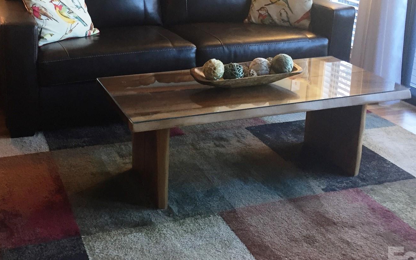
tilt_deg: -16.5
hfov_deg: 41.6
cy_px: 65
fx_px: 544
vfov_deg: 26.5
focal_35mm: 48
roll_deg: -0.6
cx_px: 165
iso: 50
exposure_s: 1/30
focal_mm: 4.15
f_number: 2.2
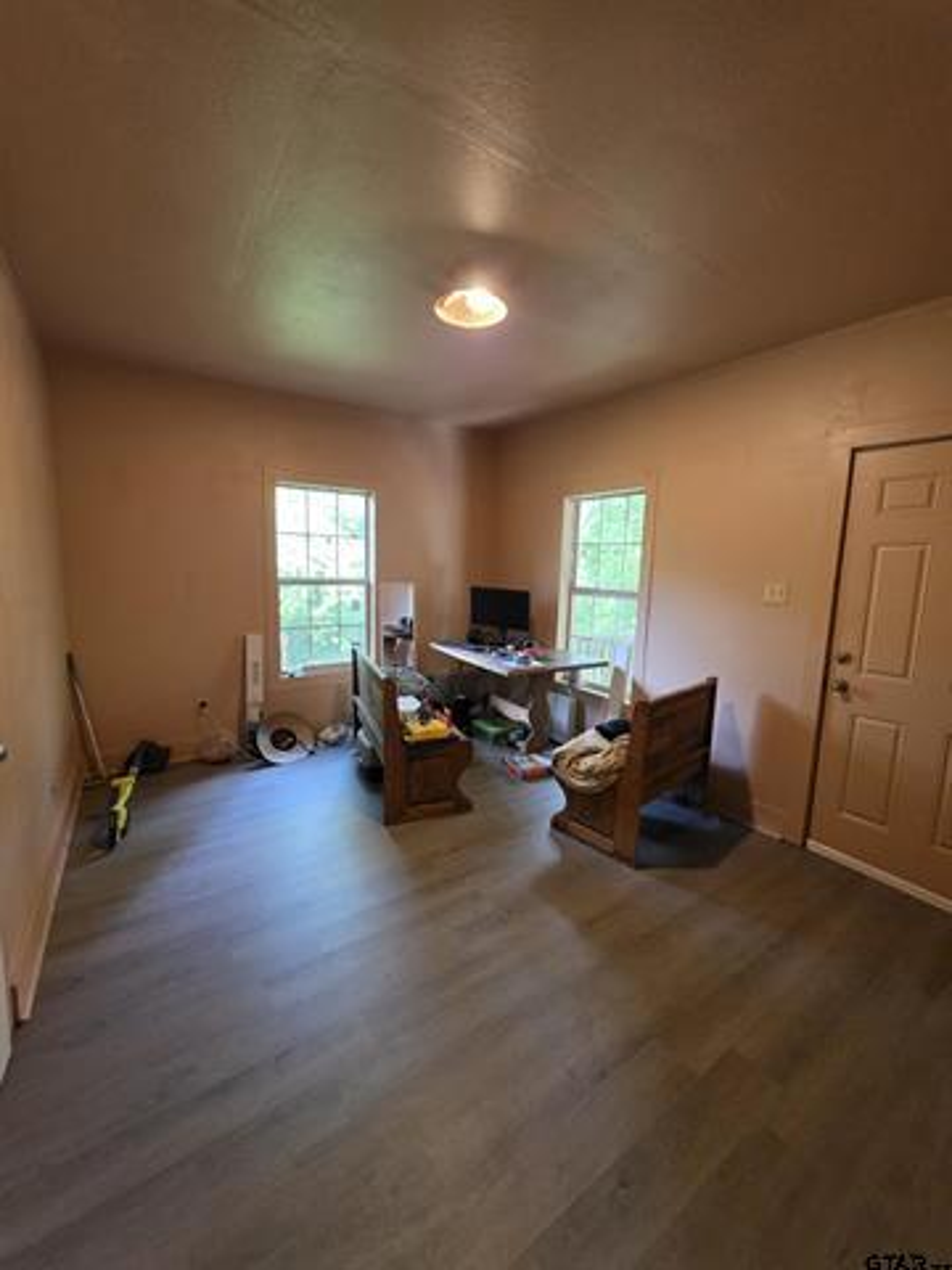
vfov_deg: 106.2
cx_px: 476
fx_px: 477
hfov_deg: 89.9
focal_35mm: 13
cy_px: 635
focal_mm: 2.2
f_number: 1.9
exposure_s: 1/60
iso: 640
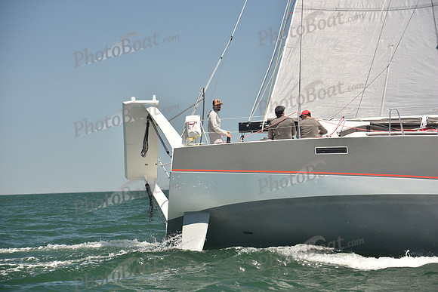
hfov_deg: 20.0
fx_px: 1241
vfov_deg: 13.4
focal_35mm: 102
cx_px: 219
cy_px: 146
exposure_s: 1/800
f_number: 5
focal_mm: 102
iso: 250
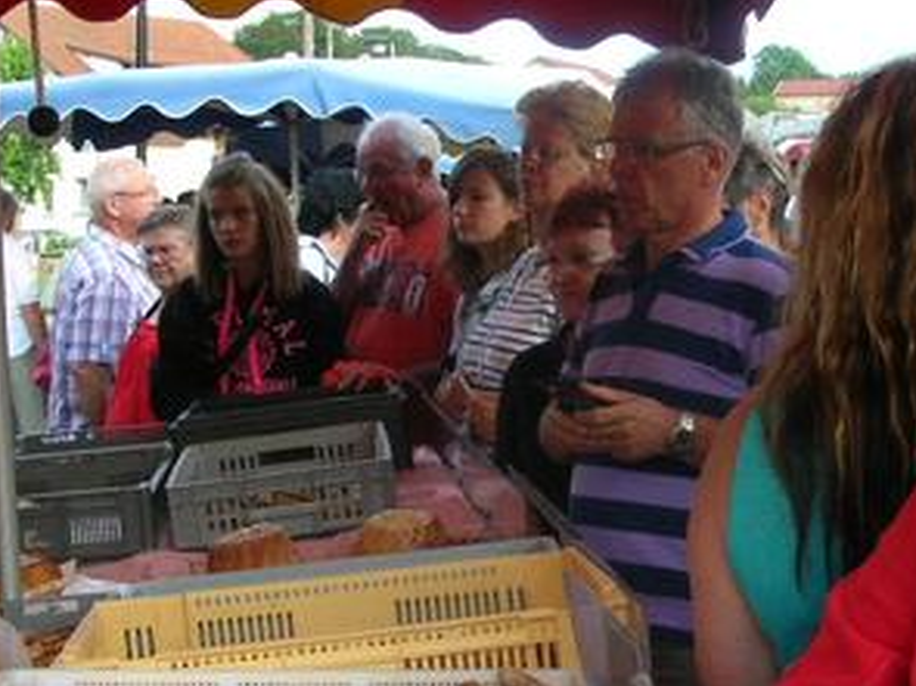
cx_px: 612
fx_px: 2010
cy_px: 419
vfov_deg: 19.3
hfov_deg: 25.5
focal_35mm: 76
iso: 50
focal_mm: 5.8
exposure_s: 1/138
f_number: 2.8
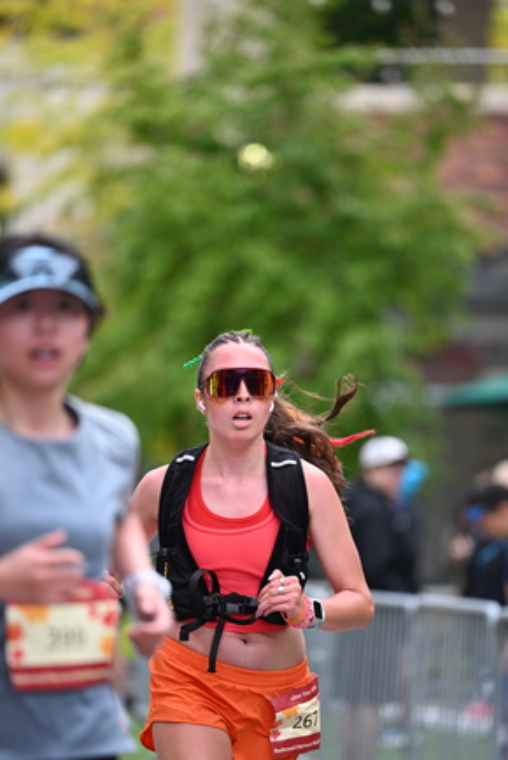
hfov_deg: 5.6
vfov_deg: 8.3
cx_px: 267
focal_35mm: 247
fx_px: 5219
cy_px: 415
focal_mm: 195
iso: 640
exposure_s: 1/2000
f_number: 2.8
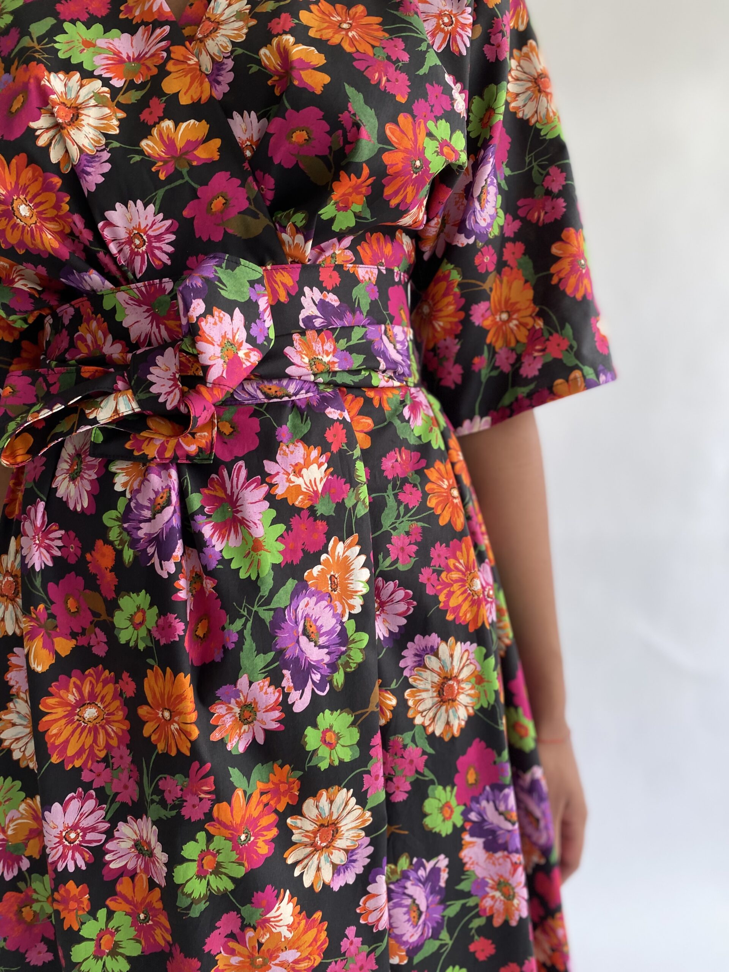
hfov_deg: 53.1
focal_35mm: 26
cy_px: 486
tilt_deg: -8.7
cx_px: 364
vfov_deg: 67.3
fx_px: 730
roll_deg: +3.0
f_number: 1.8
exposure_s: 1/121
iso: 50
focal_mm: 4.25
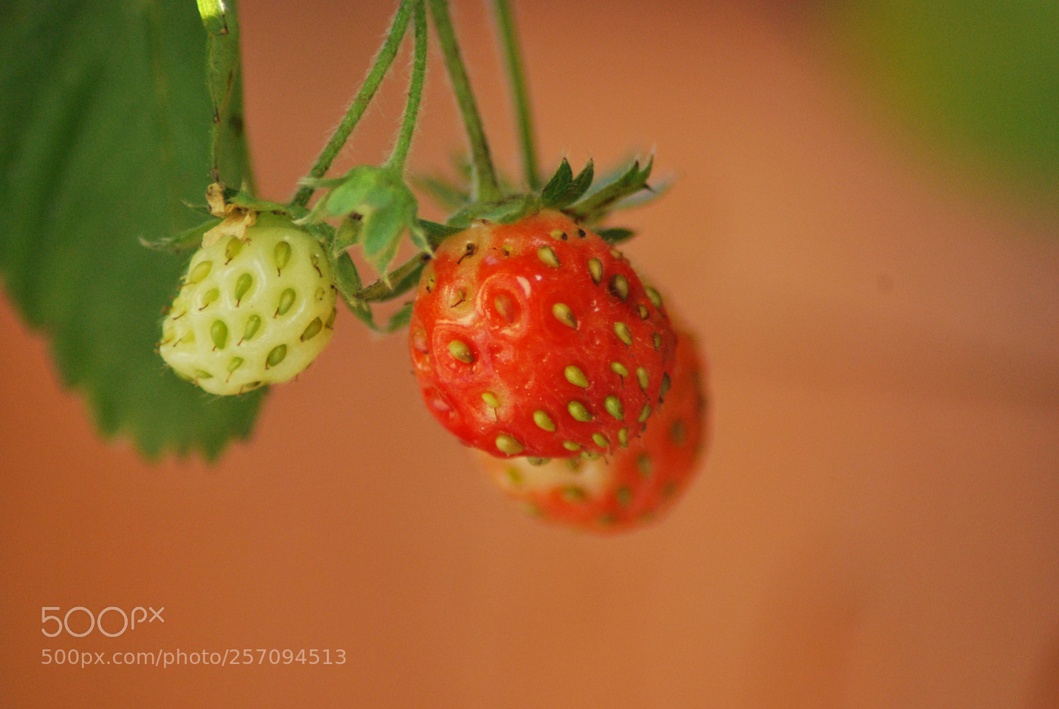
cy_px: 354
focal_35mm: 450
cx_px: 530
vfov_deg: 3.1
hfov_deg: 4.6
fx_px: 13253
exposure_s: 1/400
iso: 1100
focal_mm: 300
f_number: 5.6
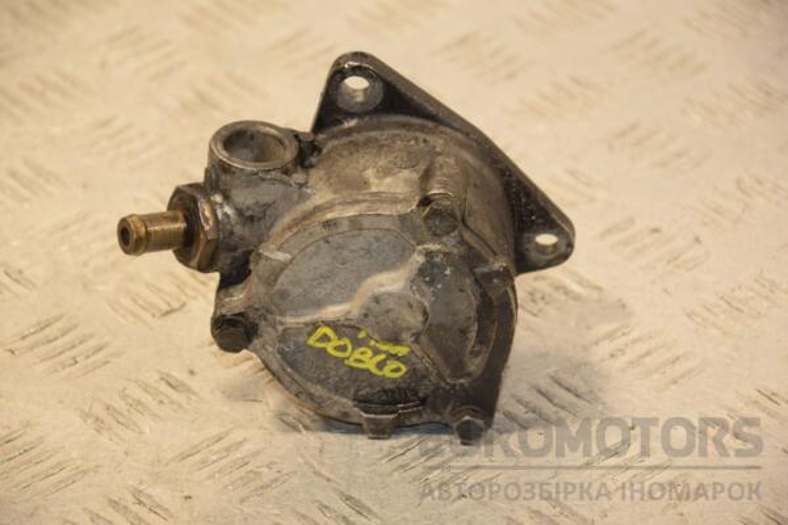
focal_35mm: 158
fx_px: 3447
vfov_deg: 8.7
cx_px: 394
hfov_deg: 13.0
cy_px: 262
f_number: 5.6
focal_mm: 105
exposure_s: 1/200
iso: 800
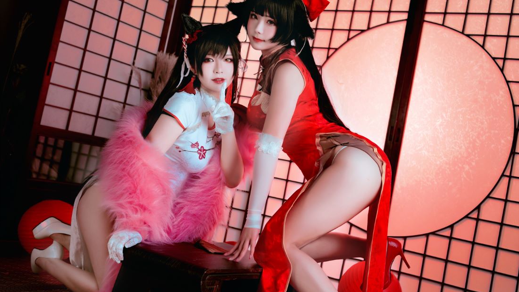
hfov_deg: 48.4
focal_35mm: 42
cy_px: 120
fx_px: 578
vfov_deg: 28.3
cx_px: 259
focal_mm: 40
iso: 100
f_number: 2.8
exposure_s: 1/100
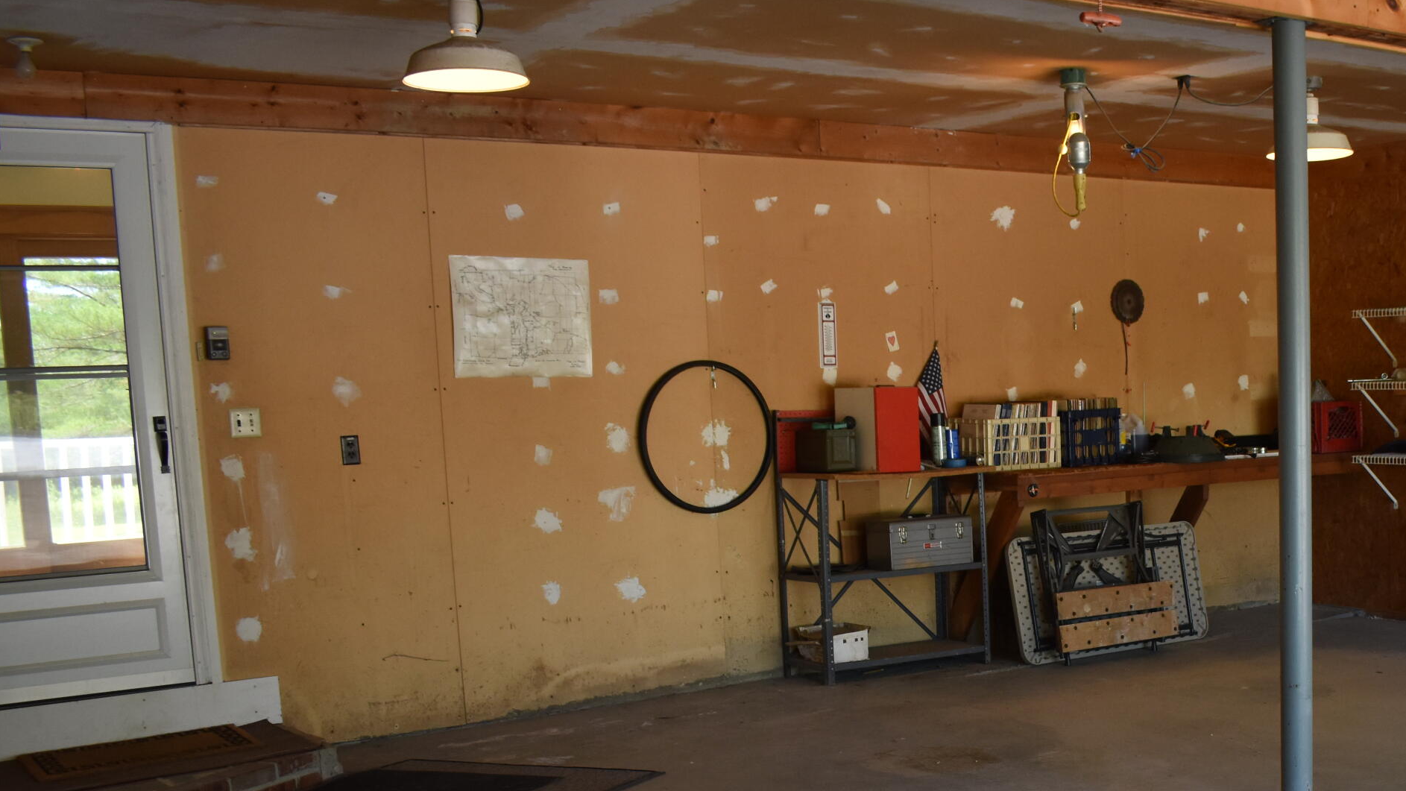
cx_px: 1092
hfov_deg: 43.7
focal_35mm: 45
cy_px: 666
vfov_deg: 25.9
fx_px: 1678
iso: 640
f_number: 3.5
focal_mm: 18
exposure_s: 1/250
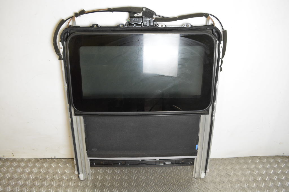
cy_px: 96
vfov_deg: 43.6
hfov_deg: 61.9
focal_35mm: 30
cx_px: 144
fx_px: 241
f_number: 5
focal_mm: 20
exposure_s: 1/100
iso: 2500
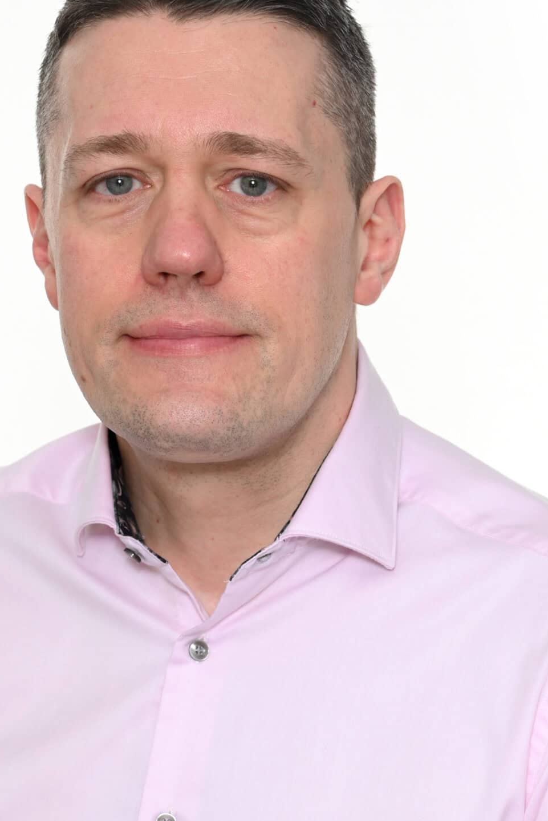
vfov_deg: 9.7
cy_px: 419
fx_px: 4862
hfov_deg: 6.5
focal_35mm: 213
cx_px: 243
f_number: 9
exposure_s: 1/125
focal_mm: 120
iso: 200
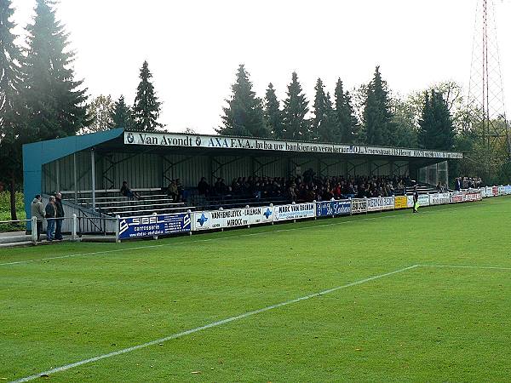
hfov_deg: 31.7
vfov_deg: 24.0
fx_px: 900
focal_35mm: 61
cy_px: 192
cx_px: 256
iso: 80
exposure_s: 1/250
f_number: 4
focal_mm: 10.2
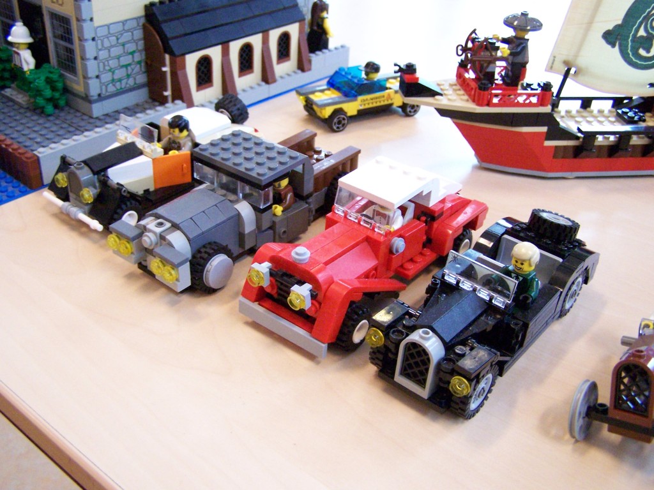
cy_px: 245
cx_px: 327
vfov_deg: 37.7
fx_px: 718
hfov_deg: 49.0
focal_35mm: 38
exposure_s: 1/60
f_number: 2.8
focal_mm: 6.3
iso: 400
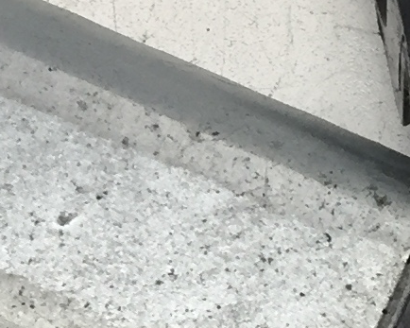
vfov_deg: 7.3
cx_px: 571
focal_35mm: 213
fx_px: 2584
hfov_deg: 8.9
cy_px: 234
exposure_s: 1/33
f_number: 2.2
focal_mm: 4.15
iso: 32
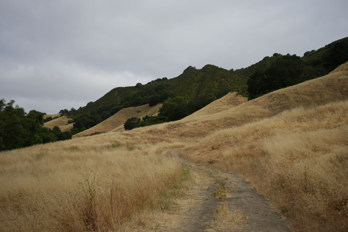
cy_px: 116
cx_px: 174
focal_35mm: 50
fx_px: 483
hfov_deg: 39.6
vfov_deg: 27.0
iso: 100
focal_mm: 50
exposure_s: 1/640
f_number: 5.6
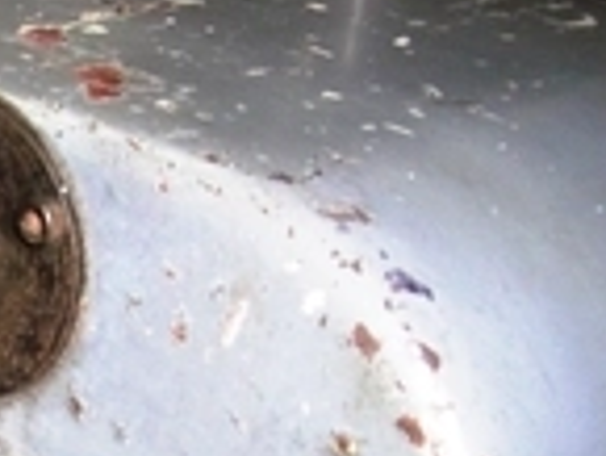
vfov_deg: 13.8
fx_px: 1840
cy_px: 527
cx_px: -171
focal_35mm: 105
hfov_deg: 17.6
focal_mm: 7.9
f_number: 2.8
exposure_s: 1/60
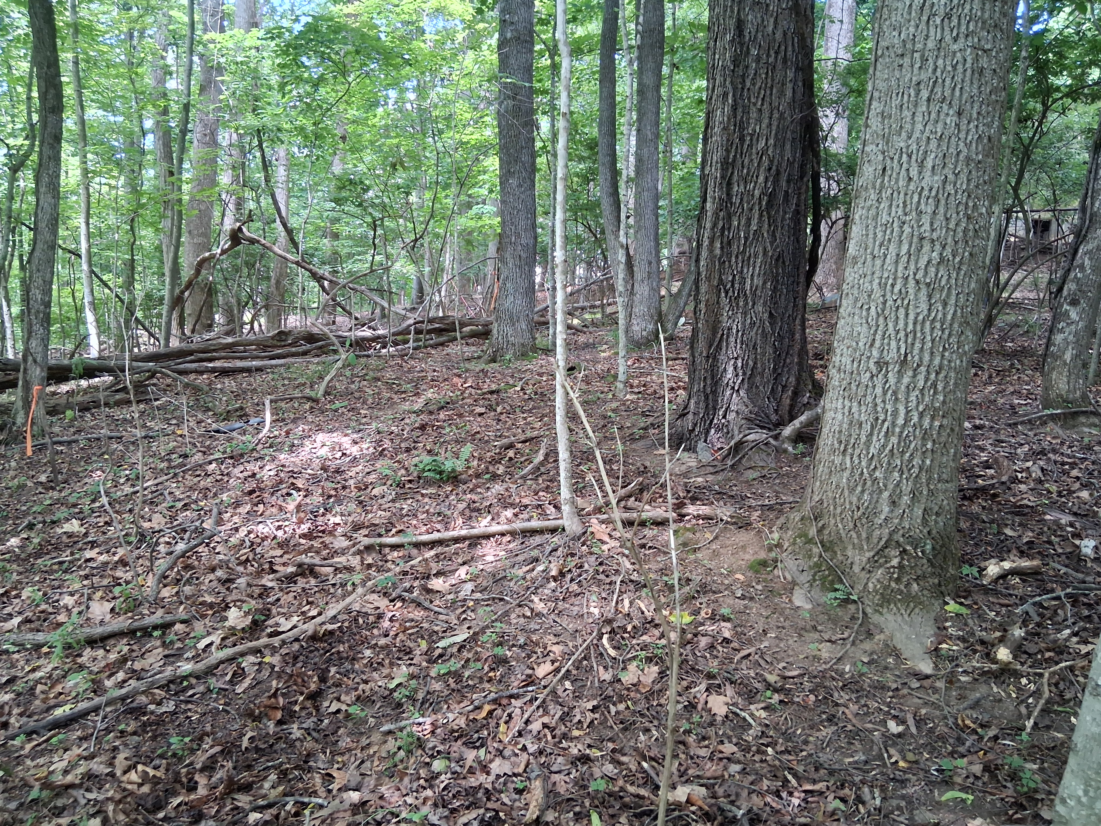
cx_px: 550
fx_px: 827
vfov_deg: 53.1
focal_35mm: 26
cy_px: 413
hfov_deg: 67.3
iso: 400
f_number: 1.8
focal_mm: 3.98
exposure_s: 1/100
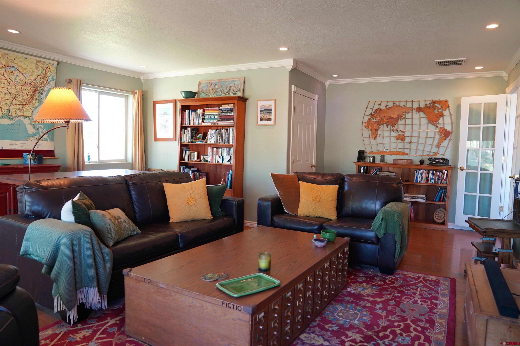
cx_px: 260
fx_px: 361
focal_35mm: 25
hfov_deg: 71.5
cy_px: 173
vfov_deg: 51.3
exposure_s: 1/160
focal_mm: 25
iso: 1600
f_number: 4
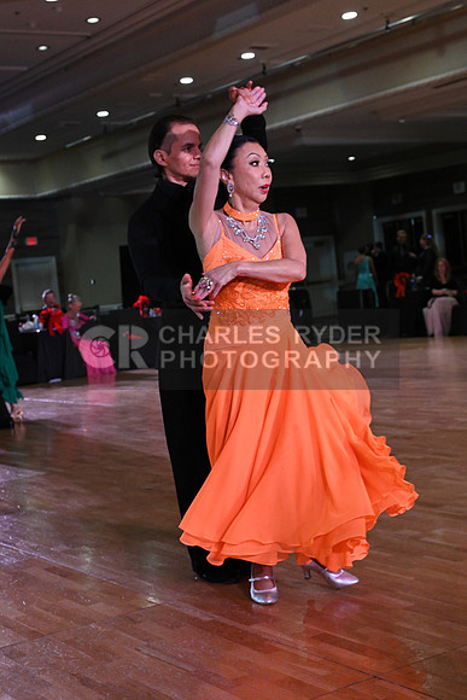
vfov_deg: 36.2
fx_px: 1069
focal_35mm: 55
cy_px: 350
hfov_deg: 24.6
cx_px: 234
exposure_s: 1/320
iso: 5000
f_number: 7.1
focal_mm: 55
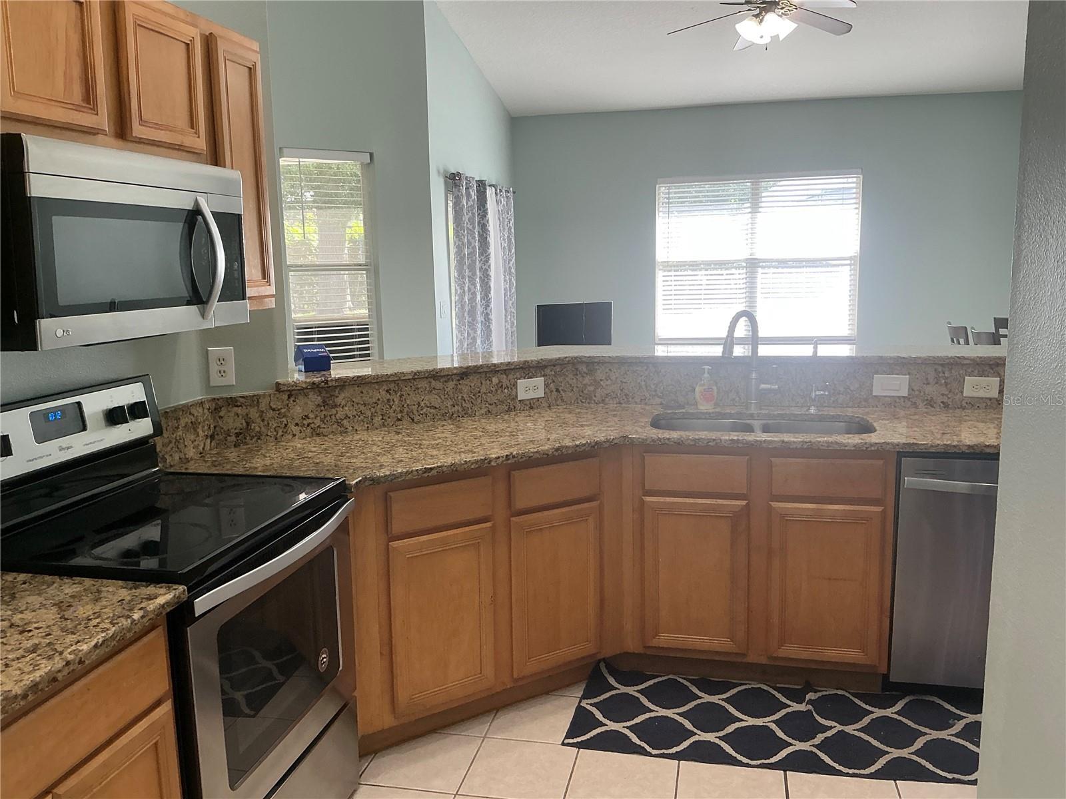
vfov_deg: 49.7
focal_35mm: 28
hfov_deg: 63.4
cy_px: 400
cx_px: 533
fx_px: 862
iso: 64
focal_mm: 3
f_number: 1.8
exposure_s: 1/120
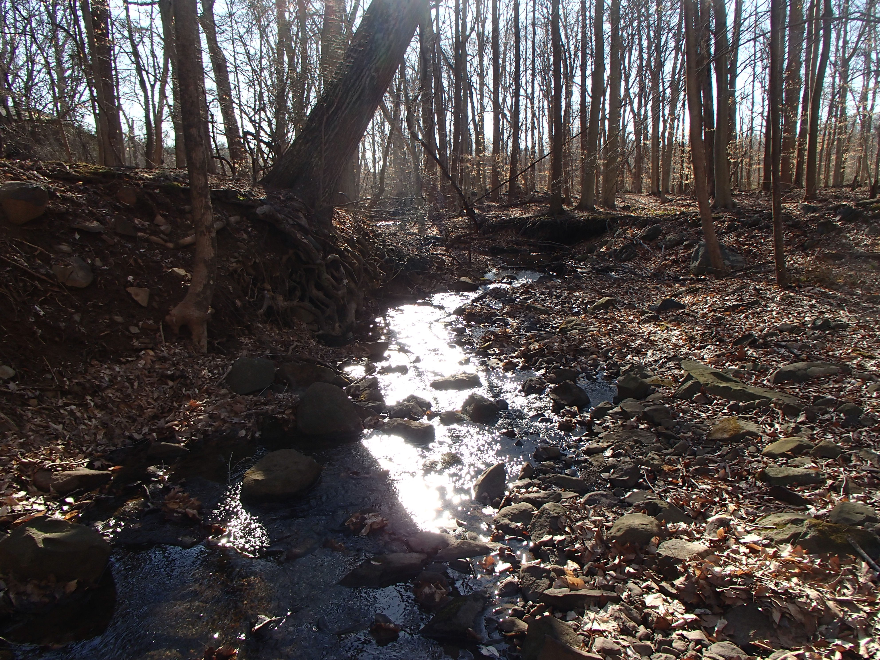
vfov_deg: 49.7
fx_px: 712
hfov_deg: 63.4
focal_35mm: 28
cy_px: 330
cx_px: 440
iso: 100
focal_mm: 5
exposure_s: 1/250
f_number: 3.9
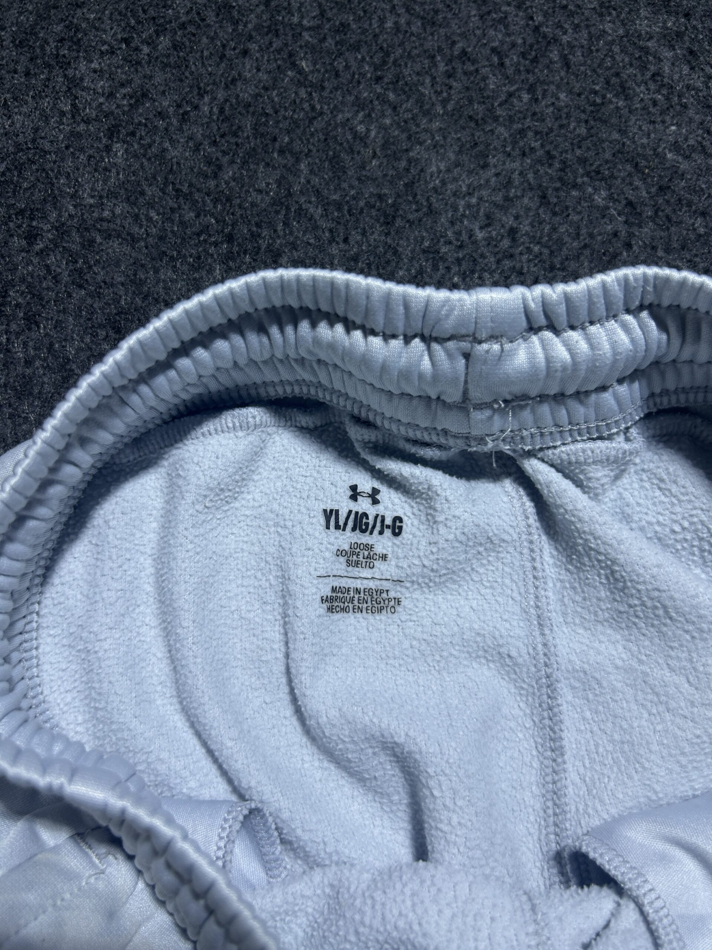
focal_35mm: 26
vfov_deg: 67.3
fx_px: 713
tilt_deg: -52.4
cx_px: 356
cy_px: 475
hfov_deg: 53.1
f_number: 1.5
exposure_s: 1/100
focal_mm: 5.7
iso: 50
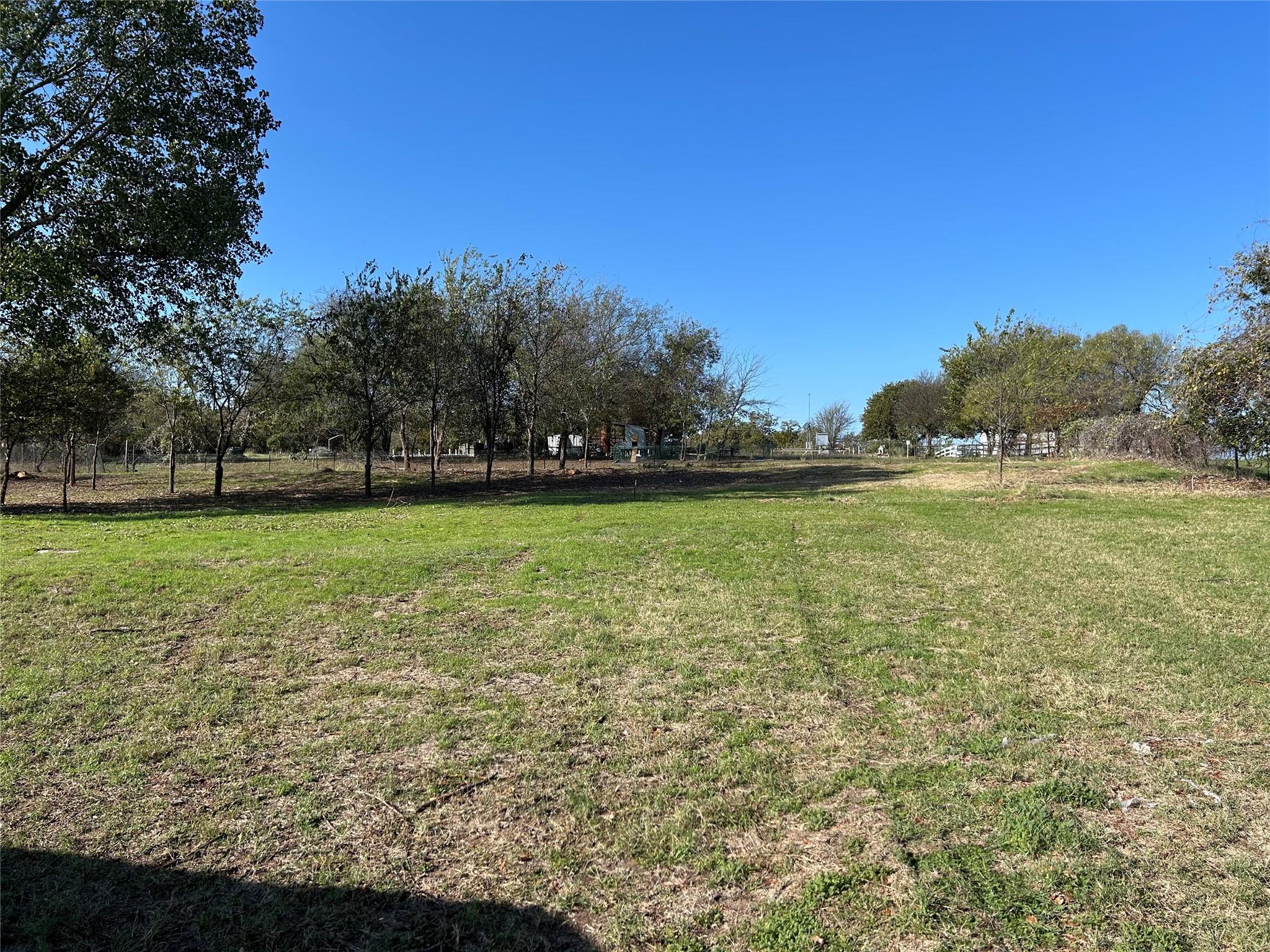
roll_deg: +1.3
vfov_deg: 53.1
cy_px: 476
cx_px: 635
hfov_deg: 67.3
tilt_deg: +3.4
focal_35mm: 26
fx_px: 954
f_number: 1.5
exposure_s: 1/3257
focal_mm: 5.7
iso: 50
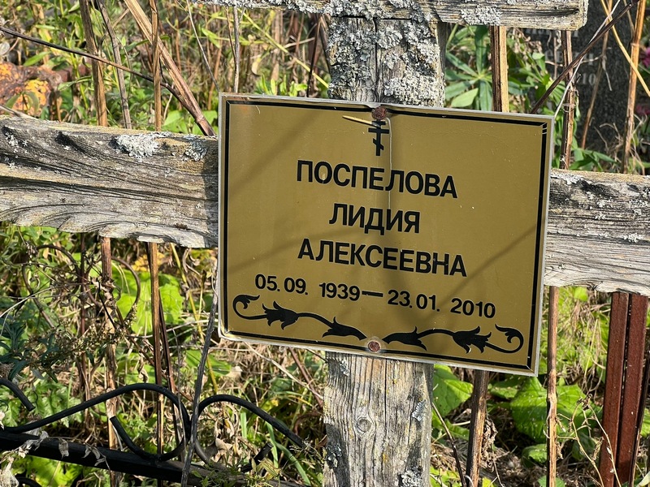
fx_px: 1446
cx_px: 325
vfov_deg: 19.1
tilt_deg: -20.8
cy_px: 244
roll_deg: -0.2
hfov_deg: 25.3
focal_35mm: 77
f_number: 2.8
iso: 25
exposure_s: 1/240
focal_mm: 9
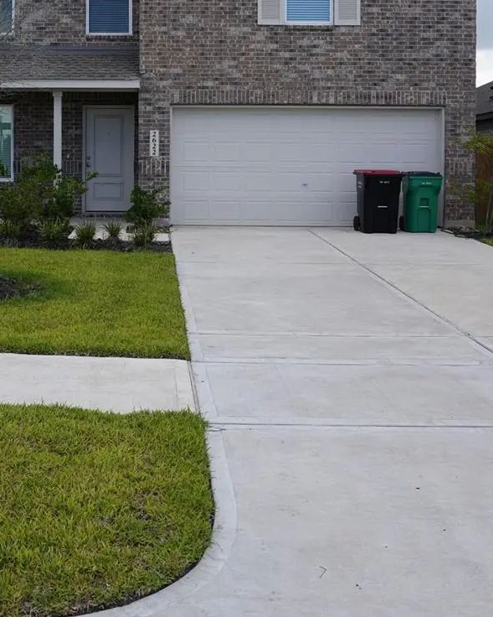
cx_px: 146
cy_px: 184
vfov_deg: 38.9
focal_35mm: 47
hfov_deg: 31.7
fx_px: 857
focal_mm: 16
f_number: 5
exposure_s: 1/250
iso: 100
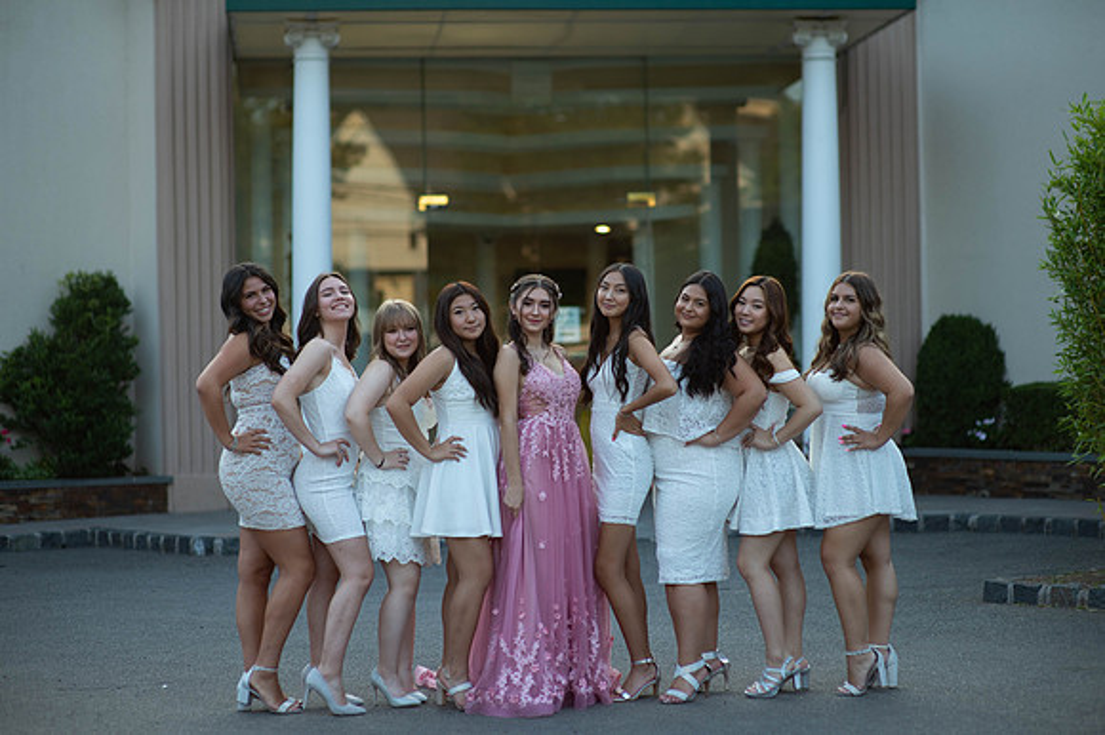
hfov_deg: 23.9
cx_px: 552
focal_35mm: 85
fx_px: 2607
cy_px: 368
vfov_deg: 16.1
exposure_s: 1/1000
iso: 250
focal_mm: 85
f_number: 2
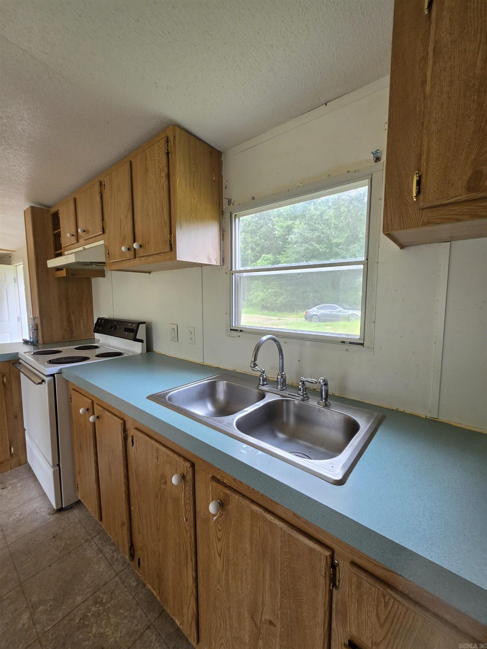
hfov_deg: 89.9
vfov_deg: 106.2
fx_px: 244
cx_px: 244
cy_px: 324
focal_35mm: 13
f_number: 1.9
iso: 160
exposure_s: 1/120
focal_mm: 2.2
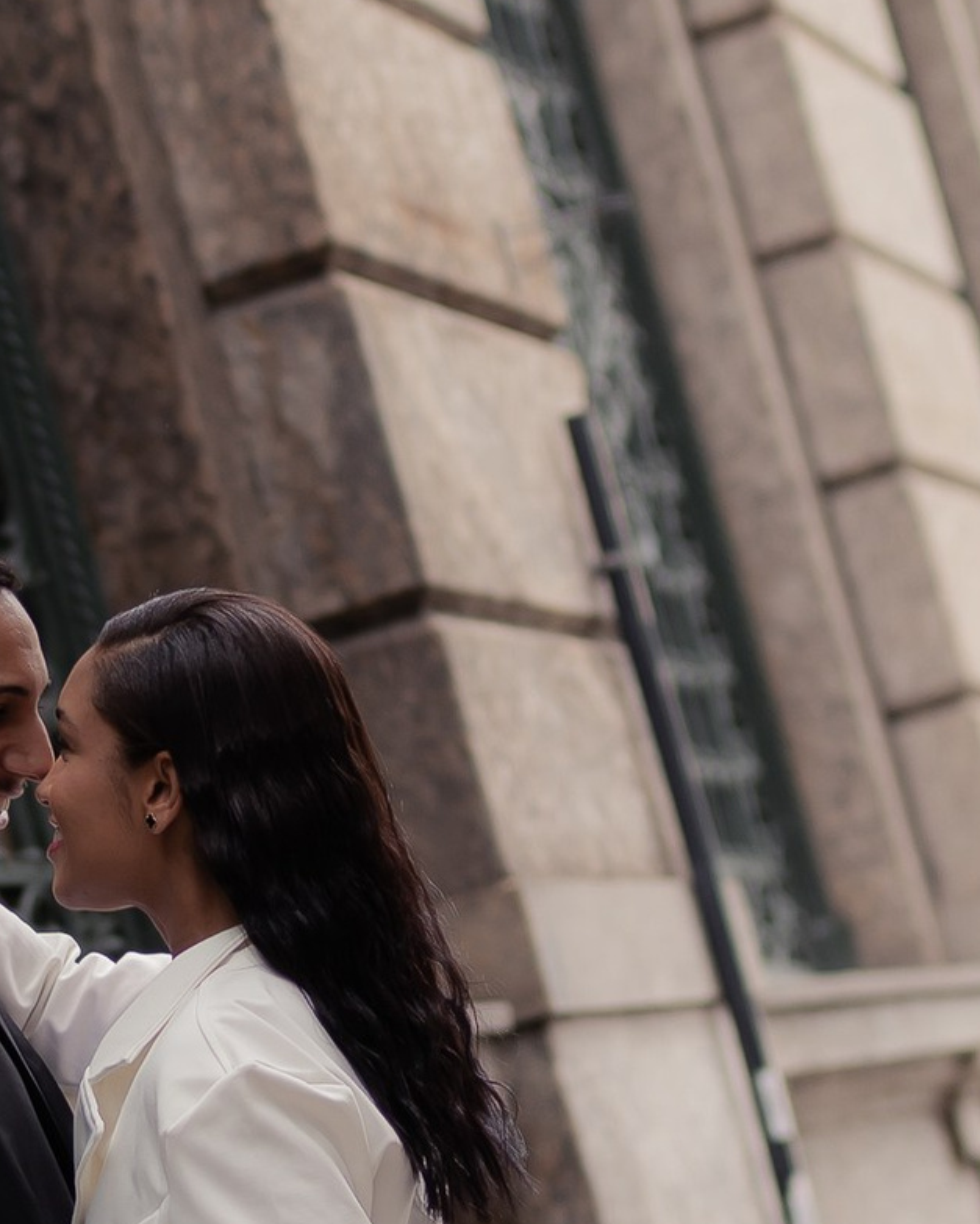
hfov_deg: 9.6
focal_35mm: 161
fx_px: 5834
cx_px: 94
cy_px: 660
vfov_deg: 12.0
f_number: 1.4
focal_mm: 35
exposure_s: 1/320
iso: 64
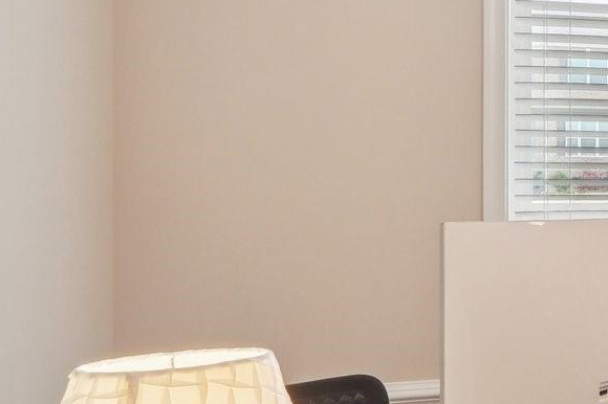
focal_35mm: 53
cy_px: 234
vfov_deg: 25.5
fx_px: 895
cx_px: 911
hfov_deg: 26.8
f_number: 8
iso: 320
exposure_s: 1/30
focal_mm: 10
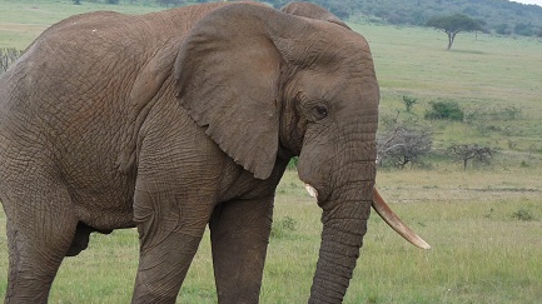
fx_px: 2657
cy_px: 96
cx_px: 136
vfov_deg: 6.5
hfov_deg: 11.6
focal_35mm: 185
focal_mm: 18.7
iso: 100
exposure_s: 1/125
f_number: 4
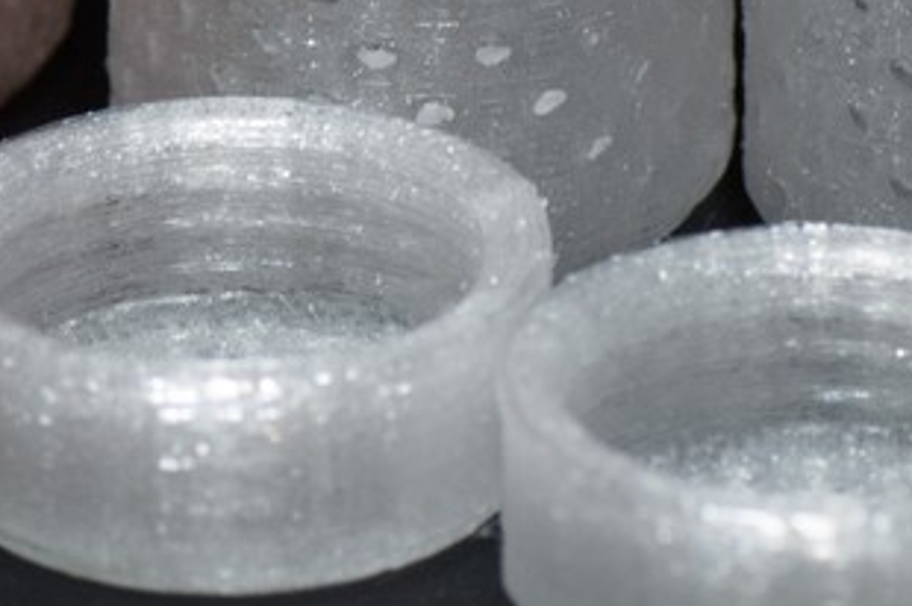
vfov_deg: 2.1
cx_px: -97
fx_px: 16272
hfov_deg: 3.2
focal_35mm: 643
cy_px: -457
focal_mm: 90
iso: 400
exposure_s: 1/30
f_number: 5.6
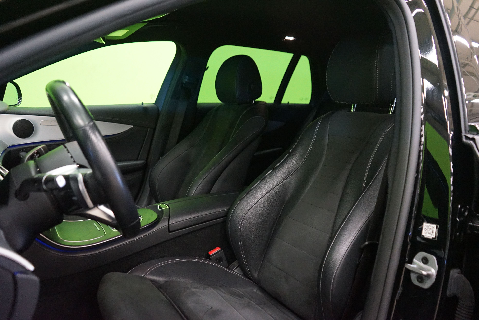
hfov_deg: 65.5
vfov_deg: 46.4
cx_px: 240
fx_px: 373
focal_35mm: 28
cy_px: 160
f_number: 3.5
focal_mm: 28
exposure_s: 1/30
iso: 6400
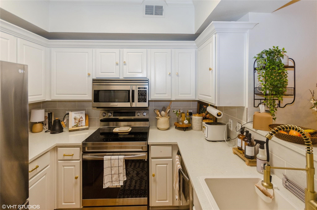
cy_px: 105
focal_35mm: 15
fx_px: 132
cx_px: 158
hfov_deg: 100.5
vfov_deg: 77.1
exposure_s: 1/60
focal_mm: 10
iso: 560
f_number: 4
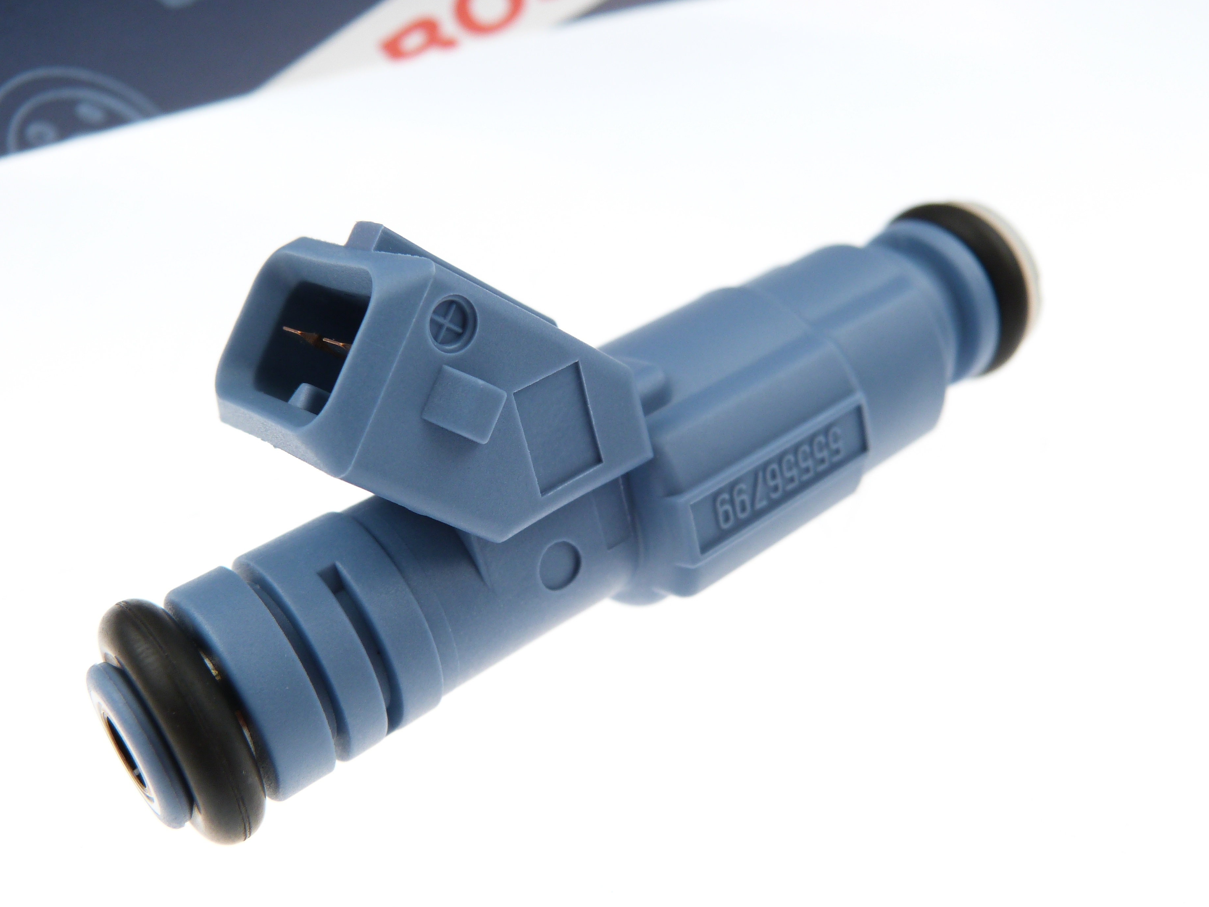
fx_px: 1292
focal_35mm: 37
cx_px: 571
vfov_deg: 38.7
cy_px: 468
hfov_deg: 50.1
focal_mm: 6.1
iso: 100
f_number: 3.6
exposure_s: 1/125
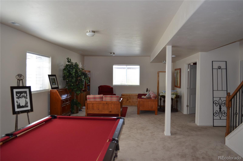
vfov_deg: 47.7
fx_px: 182
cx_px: 122
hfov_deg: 67.5
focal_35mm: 27
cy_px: 80
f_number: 3.5
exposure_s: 1/125
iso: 320
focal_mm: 18
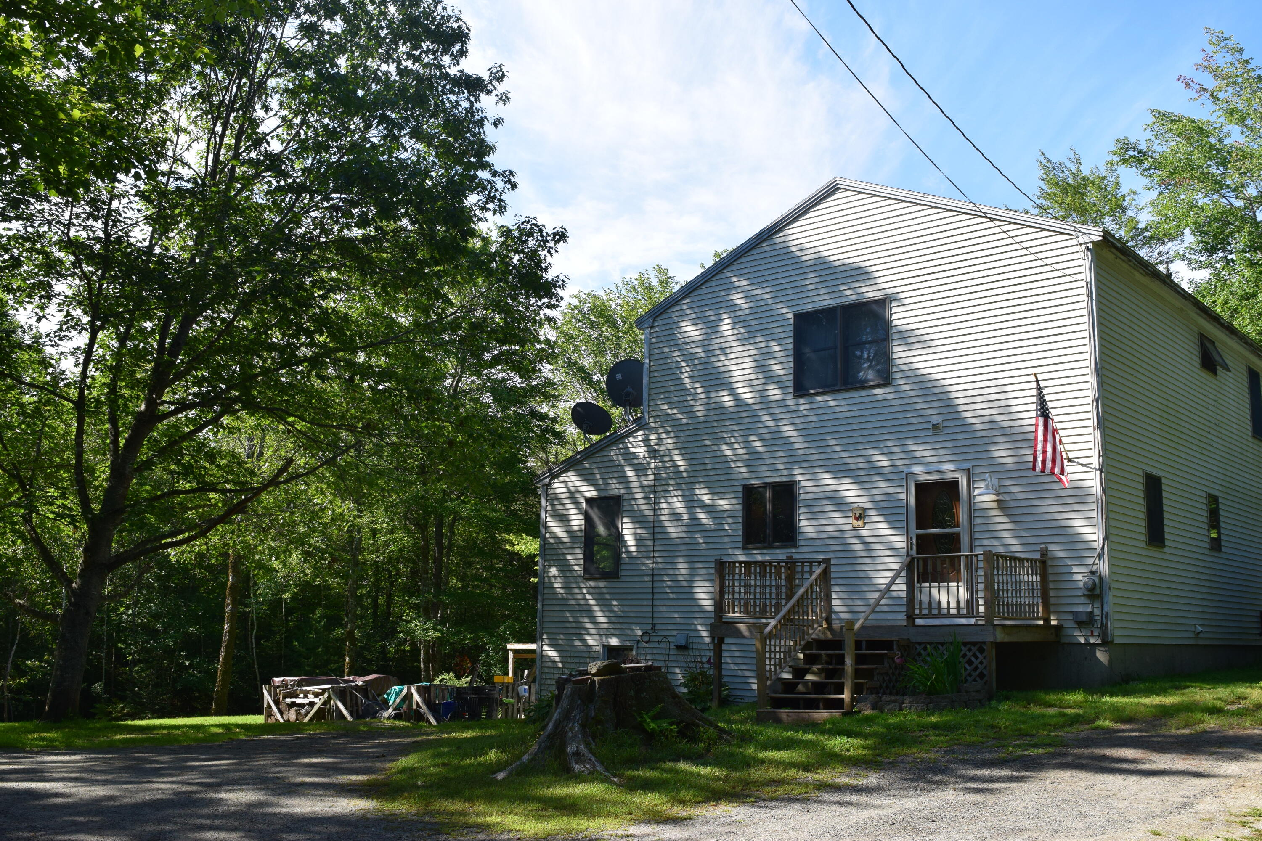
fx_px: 1209
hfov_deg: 55.1
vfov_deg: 38.4
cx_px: 631
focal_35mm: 34
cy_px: 420
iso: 400
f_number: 11
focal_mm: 23
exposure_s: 1/400
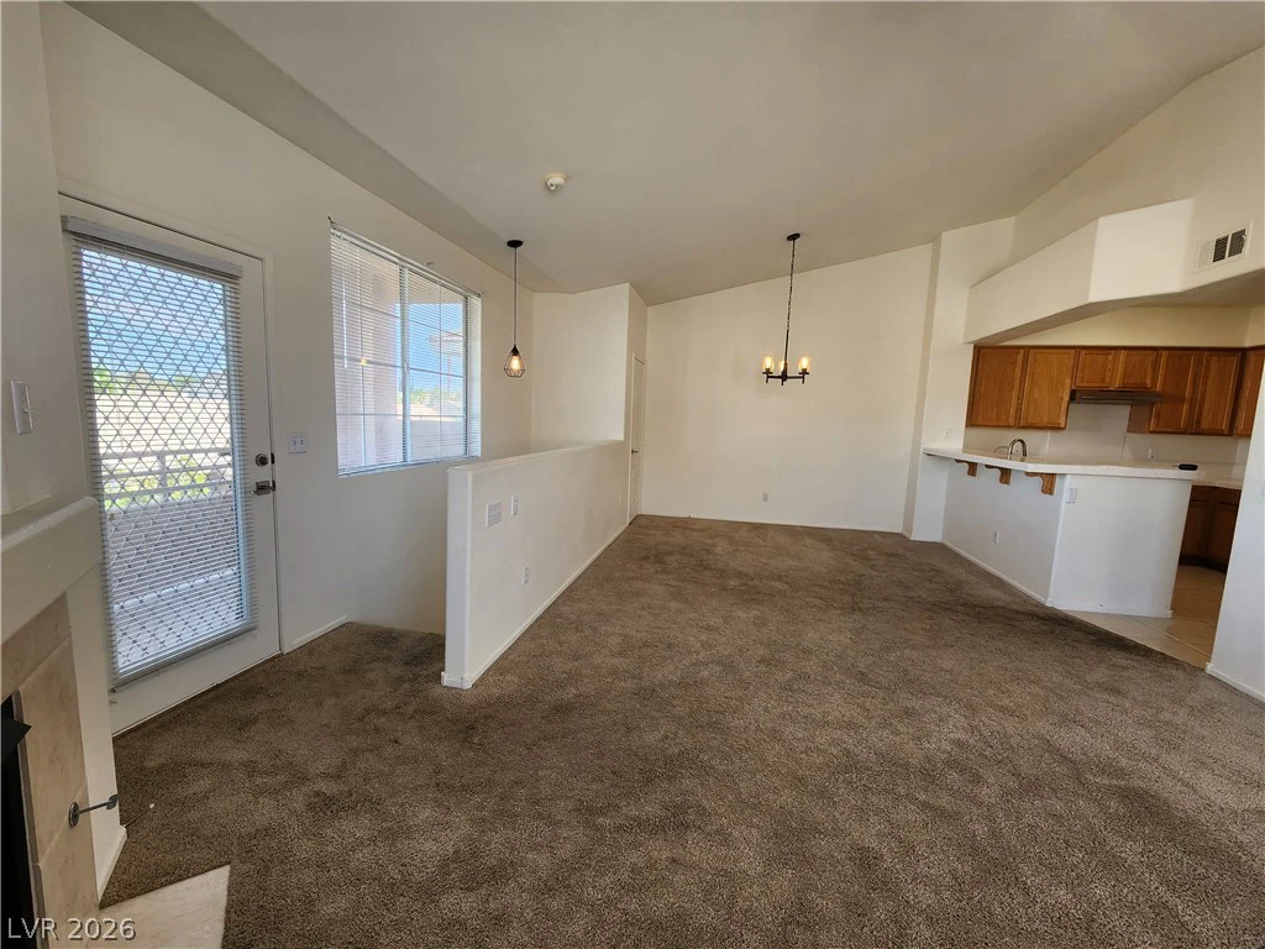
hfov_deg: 106.2
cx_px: 632
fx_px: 475
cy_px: 474
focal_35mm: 13
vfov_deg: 89.9
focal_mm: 2.2
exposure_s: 1/60
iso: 64
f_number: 2.2
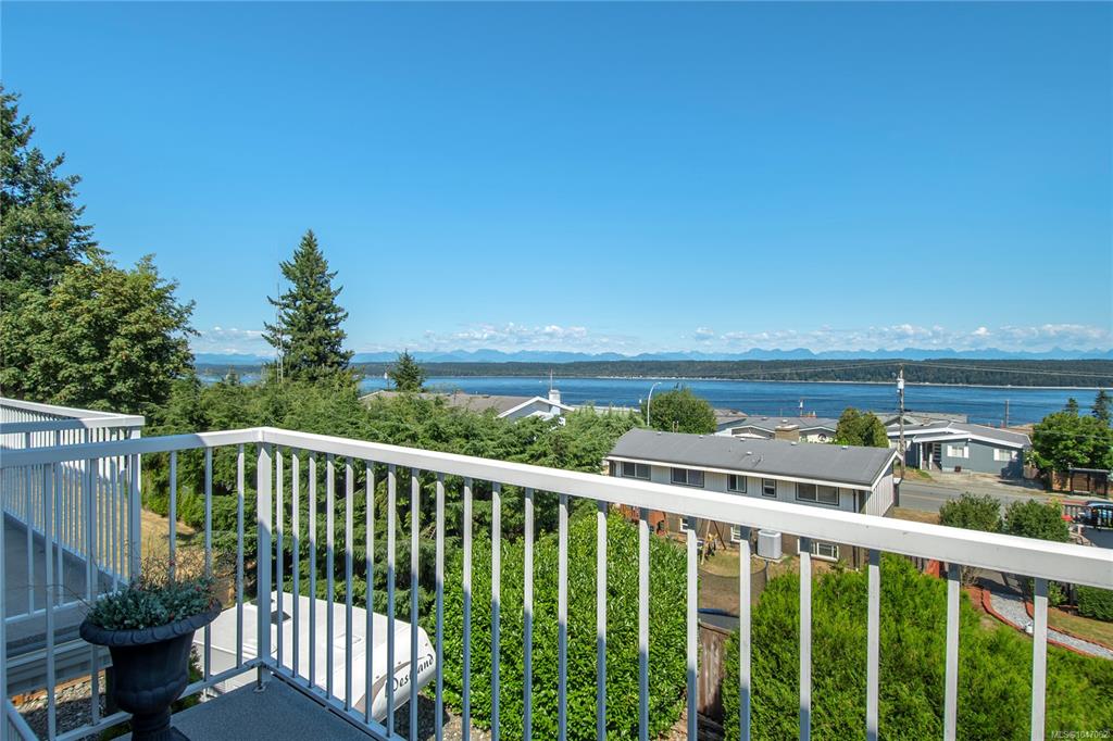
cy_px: 370
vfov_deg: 67.3
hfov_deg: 90.0
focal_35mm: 18
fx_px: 556
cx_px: 556
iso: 64
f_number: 8
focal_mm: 12
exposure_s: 1/200
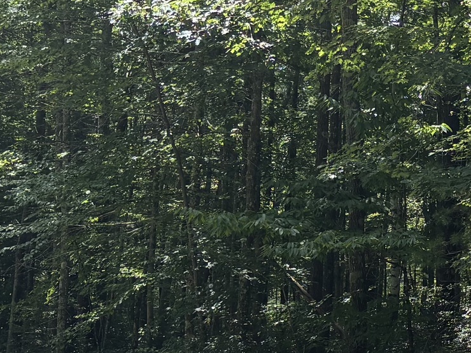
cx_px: 590
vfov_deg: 13.7
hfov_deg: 17.2
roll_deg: -2.3
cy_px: 258
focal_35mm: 108
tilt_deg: +0.1
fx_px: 1469
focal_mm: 5.96
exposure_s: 1/1139
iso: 50
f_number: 1.6
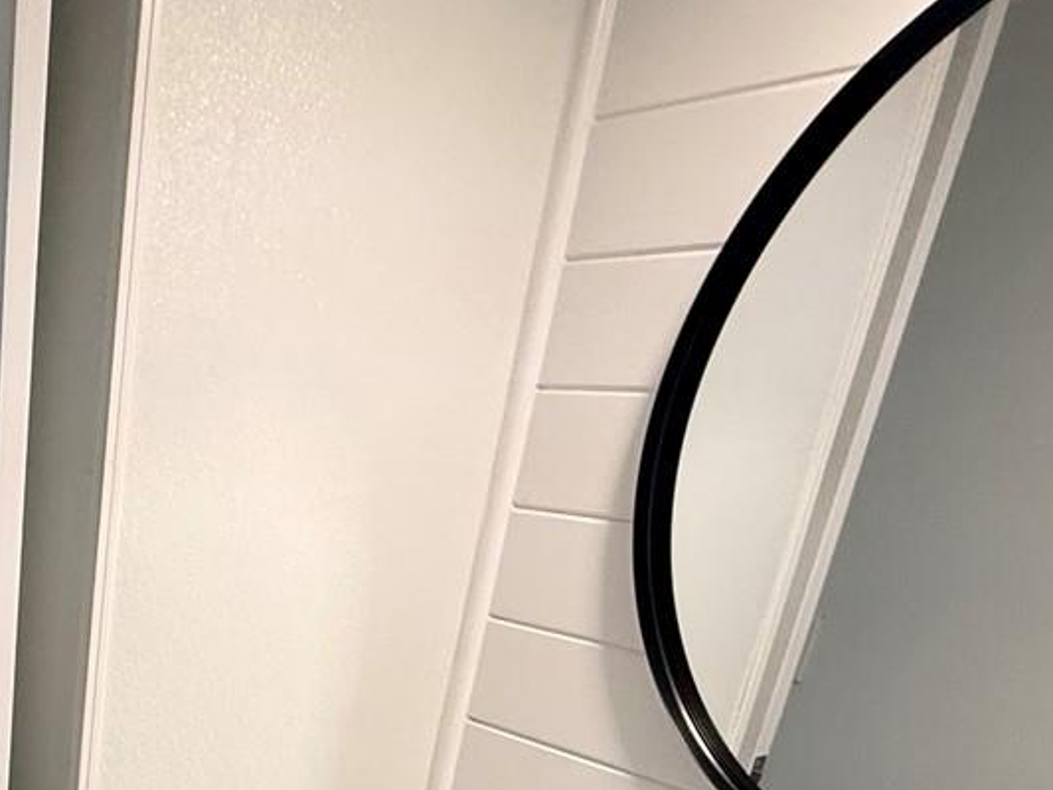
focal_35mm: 42
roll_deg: -1.7
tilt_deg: -26.9
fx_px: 1278
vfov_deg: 28.8
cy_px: 997
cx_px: -65
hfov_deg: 38.3
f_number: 2.2
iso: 250
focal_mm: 2.22
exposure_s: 1/120
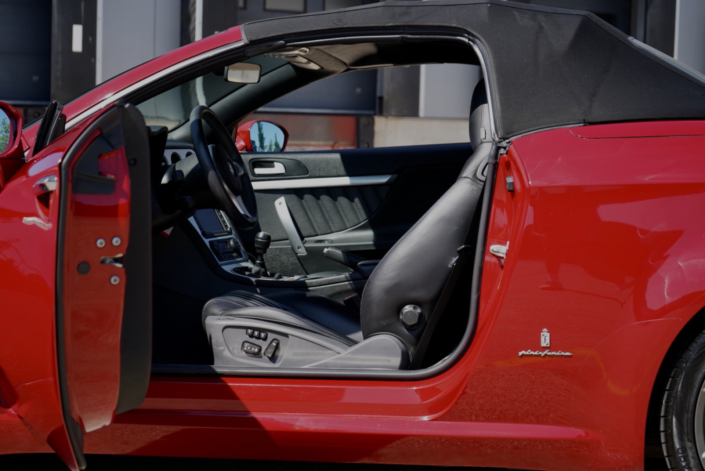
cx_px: 352
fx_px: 1372
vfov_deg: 19.5
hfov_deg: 28.8
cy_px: 236
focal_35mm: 70
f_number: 6.3
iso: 100
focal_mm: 70
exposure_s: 1/200
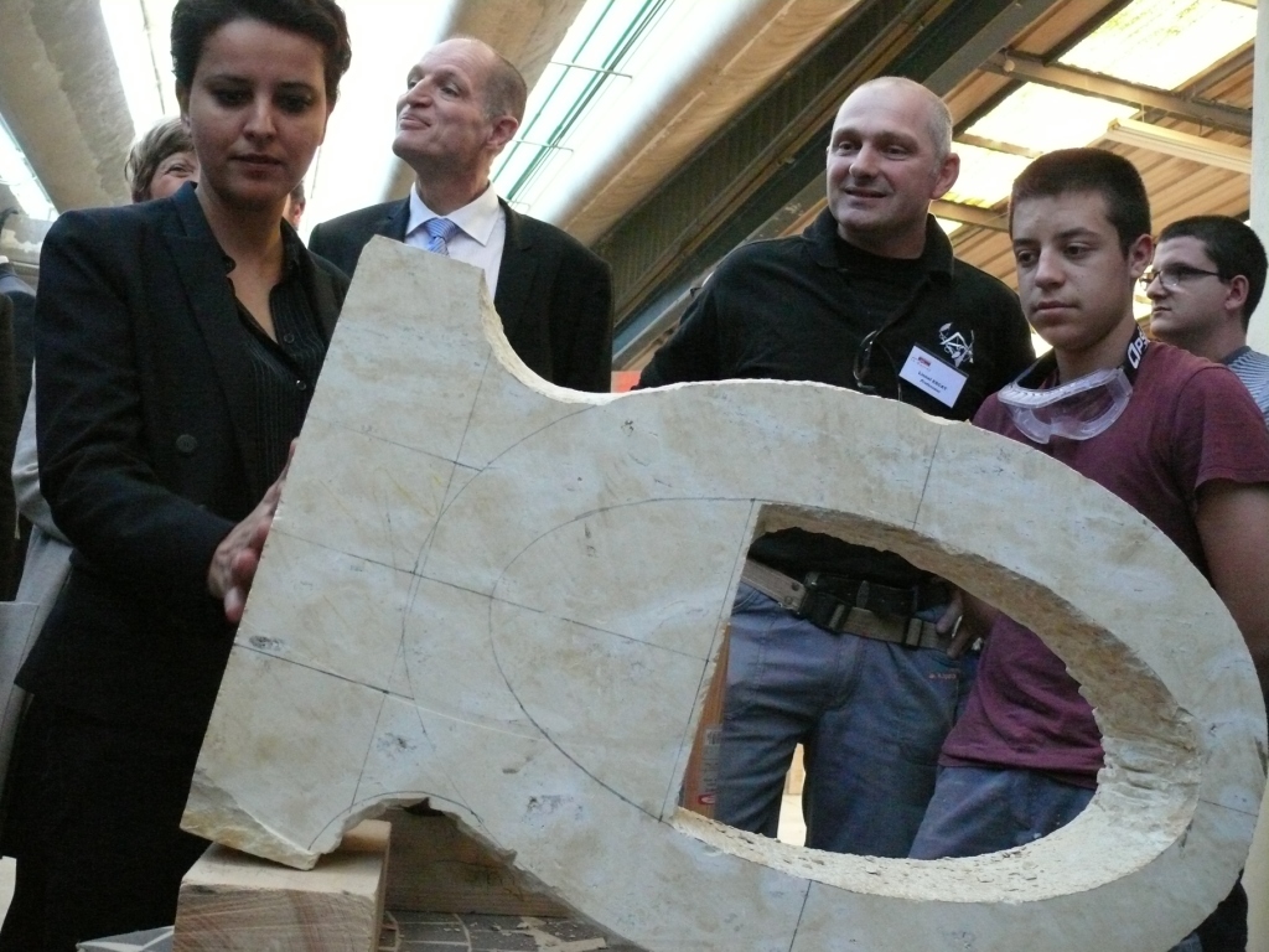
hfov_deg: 52.6
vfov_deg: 40.7
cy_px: 476
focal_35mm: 35
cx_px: 634
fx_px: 1283
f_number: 2.8
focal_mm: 7.4
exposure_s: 1/80
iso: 800
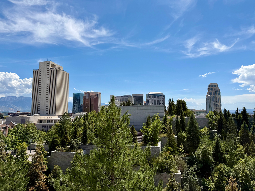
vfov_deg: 56.8
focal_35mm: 24
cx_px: 128
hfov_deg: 71.6
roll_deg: +0.9
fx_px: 177
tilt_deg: +6.1
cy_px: 96
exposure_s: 1/8130
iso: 80
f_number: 1.78
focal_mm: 6.76
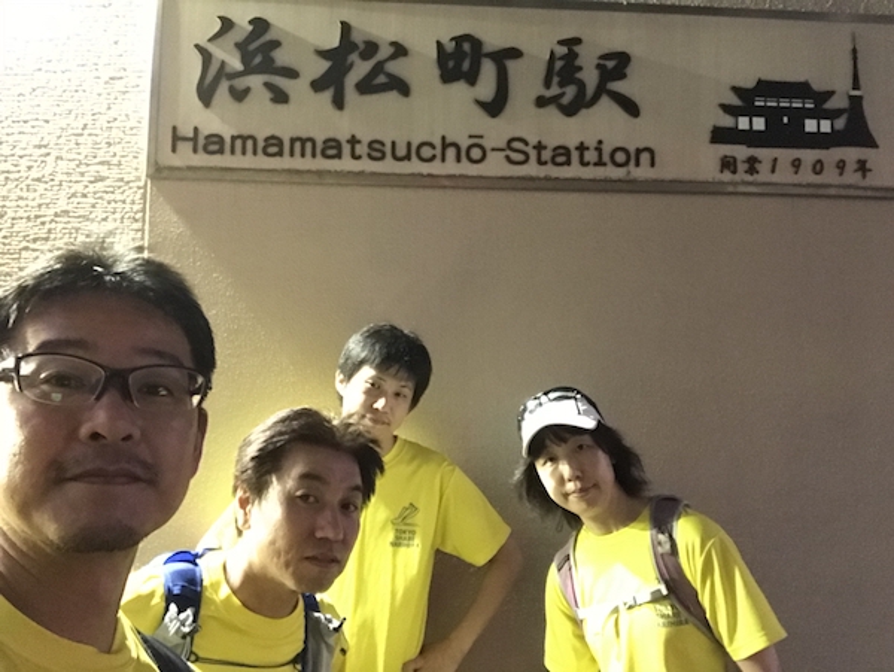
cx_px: 447
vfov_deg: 44.2
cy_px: 336
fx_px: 827
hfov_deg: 56.8
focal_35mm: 32
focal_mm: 2.87
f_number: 2.2
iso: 1250
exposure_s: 1/17
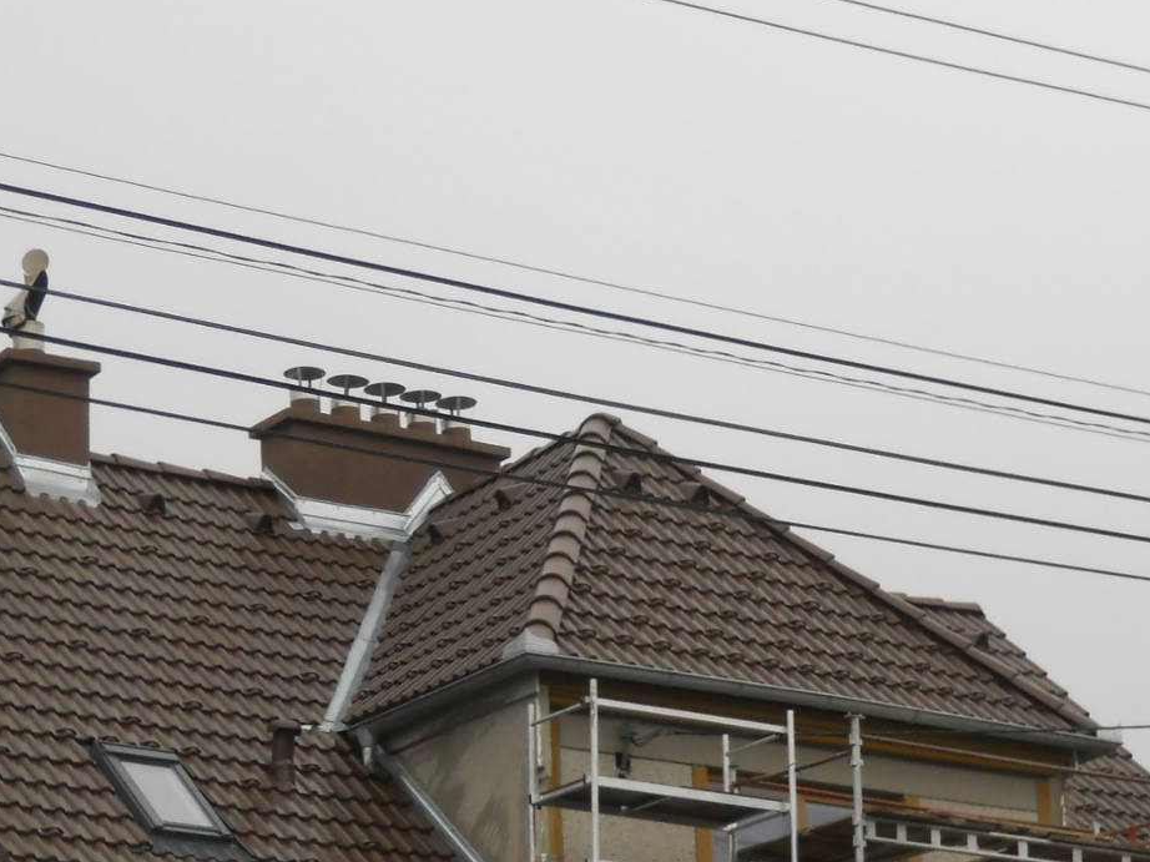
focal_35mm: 120
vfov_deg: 12.3
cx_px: 513
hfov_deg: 16.4
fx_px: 3986
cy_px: 763
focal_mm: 9.6
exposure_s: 1/250
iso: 160
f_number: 3.7
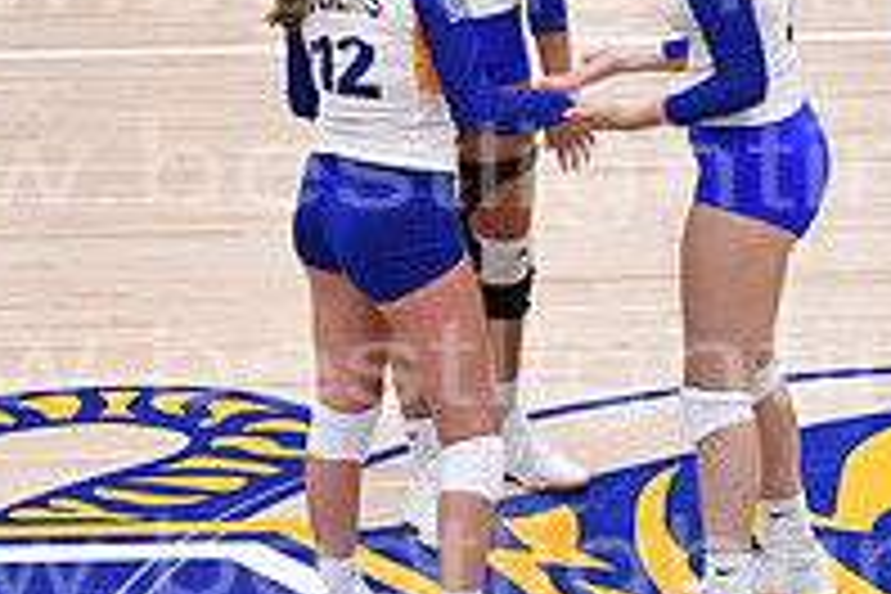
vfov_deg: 3.8
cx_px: 738
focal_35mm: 360
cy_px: 79
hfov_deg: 5.7
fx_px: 8909
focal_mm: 82
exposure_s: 1/1000
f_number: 3.2
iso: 6400
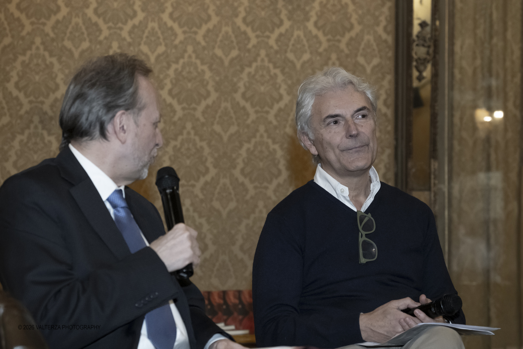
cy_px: 174
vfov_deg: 14.4
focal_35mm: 95
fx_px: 1380
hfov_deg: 21.5
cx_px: 262
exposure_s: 1/160
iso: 3200
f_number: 4
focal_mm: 63.4
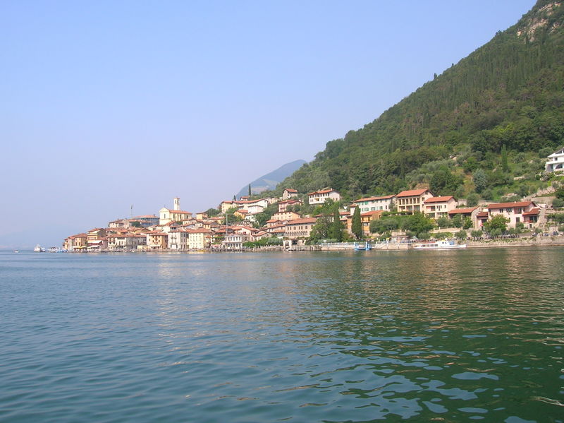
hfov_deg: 54.0
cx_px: 282
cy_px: 212
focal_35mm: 34
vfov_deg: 41.8
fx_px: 554
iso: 50
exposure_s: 1/266
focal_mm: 5.7
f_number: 4.9
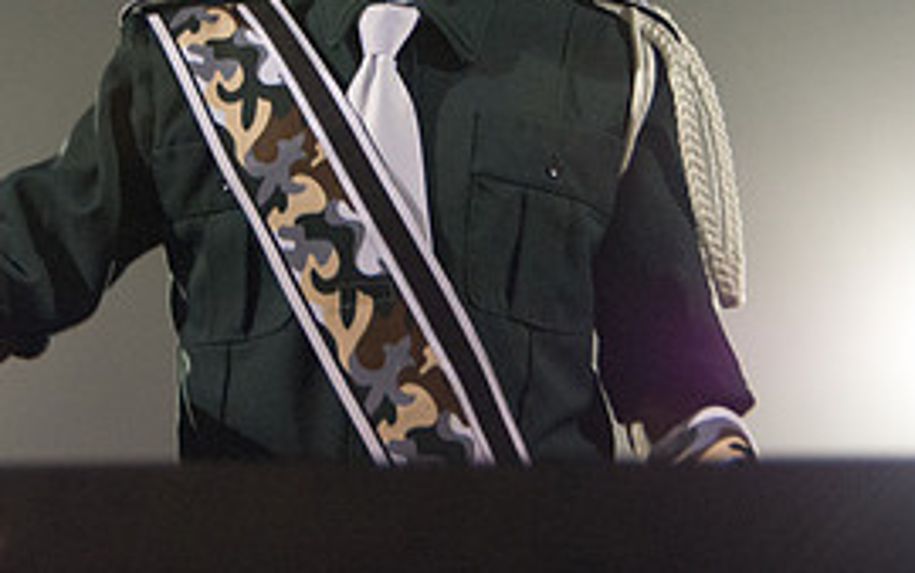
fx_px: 2295
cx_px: 413
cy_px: 14
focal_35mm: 92
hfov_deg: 22.5
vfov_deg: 14.0
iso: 9000
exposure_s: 1/160
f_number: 4.5
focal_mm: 42
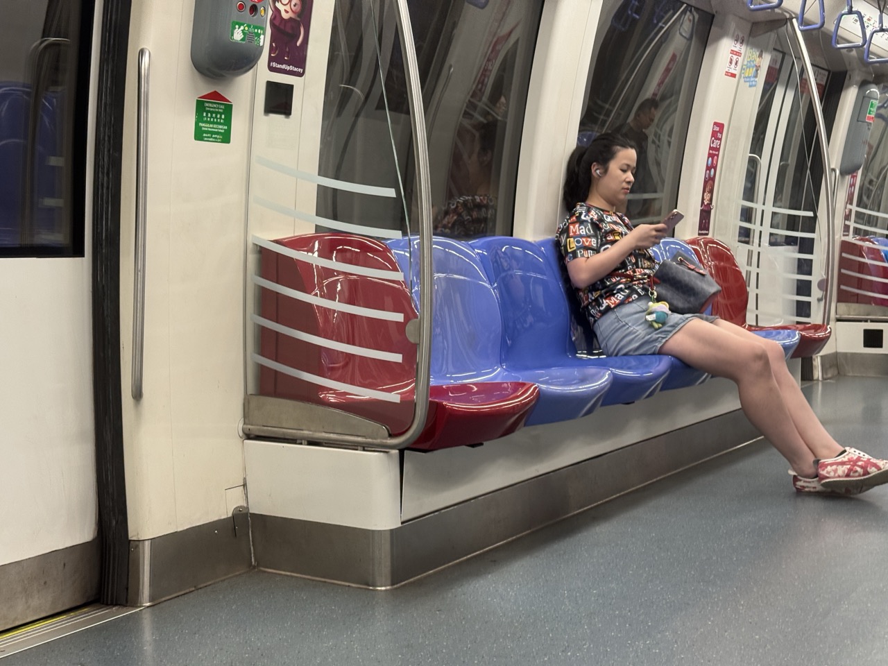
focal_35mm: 48
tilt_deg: -5.7
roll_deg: +2.6
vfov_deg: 30.3
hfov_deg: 39.7
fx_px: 1231
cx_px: 444
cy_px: 333
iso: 100
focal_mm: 6.76
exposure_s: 1/50
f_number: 1.78
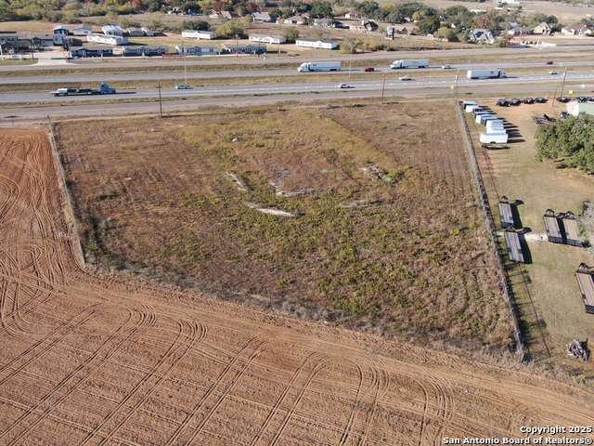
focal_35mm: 33
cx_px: 297
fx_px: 566
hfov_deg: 55.4
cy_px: 223
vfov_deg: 42.9
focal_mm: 5.69
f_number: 3.2
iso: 100
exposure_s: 1/400
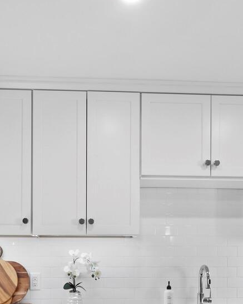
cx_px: 106
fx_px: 359
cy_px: 264
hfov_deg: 37.3
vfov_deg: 42.6
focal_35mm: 40
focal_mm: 7
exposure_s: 1/3
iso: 400
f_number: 11
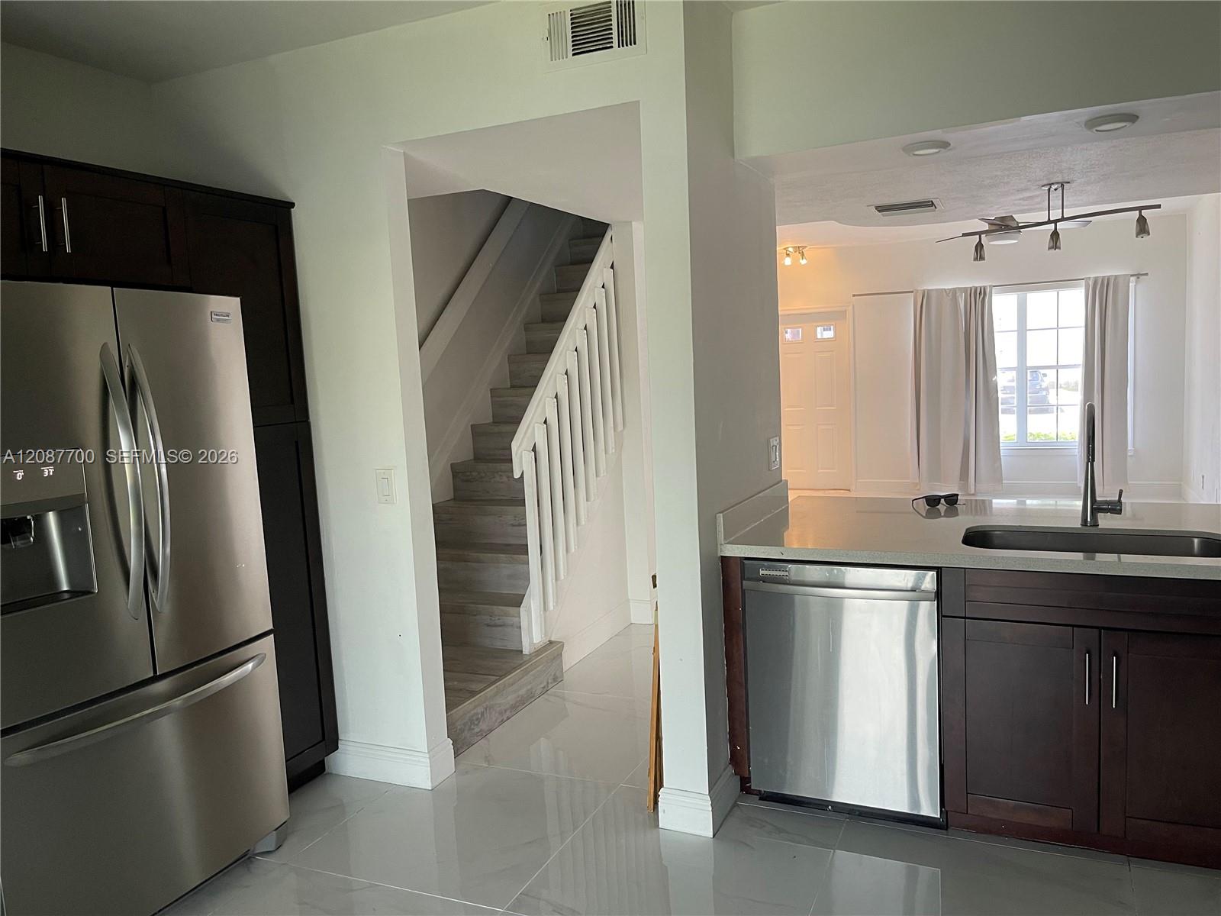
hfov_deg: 67.3
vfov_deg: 53.1
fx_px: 917
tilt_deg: -6.6
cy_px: 458
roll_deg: +2.7
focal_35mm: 26
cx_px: 610
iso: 160
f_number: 1.6
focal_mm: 5.1
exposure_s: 1/60
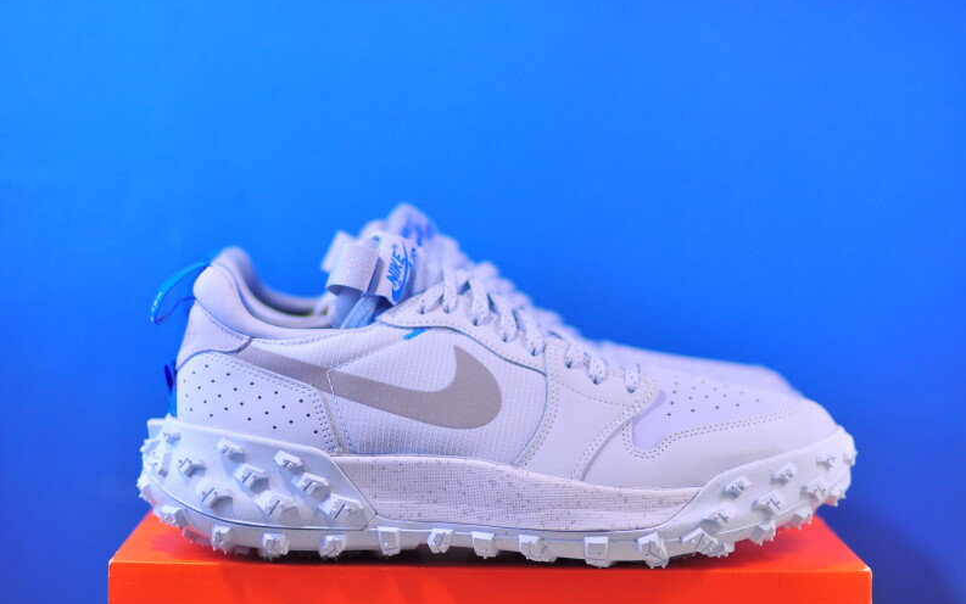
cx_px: 486
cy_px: 307
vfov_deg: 16.9
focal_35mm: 77
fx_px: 2028
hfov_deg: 26.8
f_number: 2
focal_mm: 50
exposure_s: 1/320
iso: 250
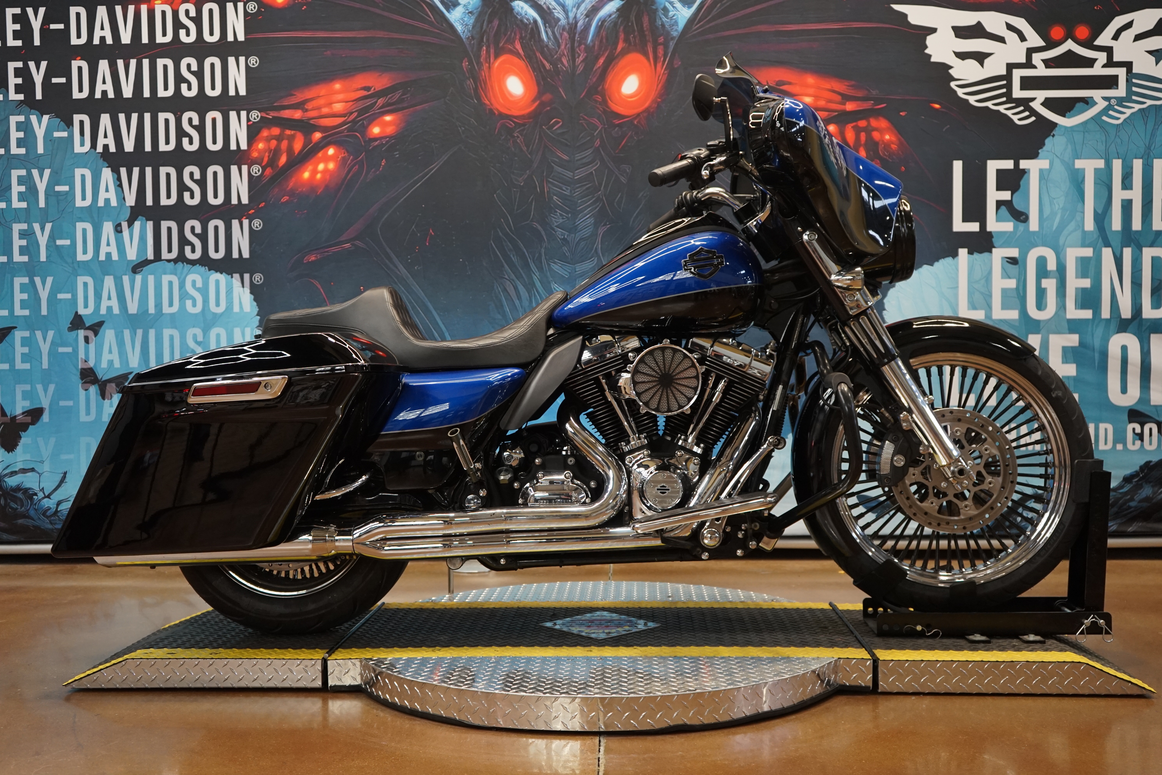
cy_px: 388
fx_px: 1097
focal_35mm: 34
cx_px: 581
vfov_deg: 38.9
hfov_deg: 55.8
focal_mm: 34
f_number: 4
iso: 1250
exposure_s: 1/160
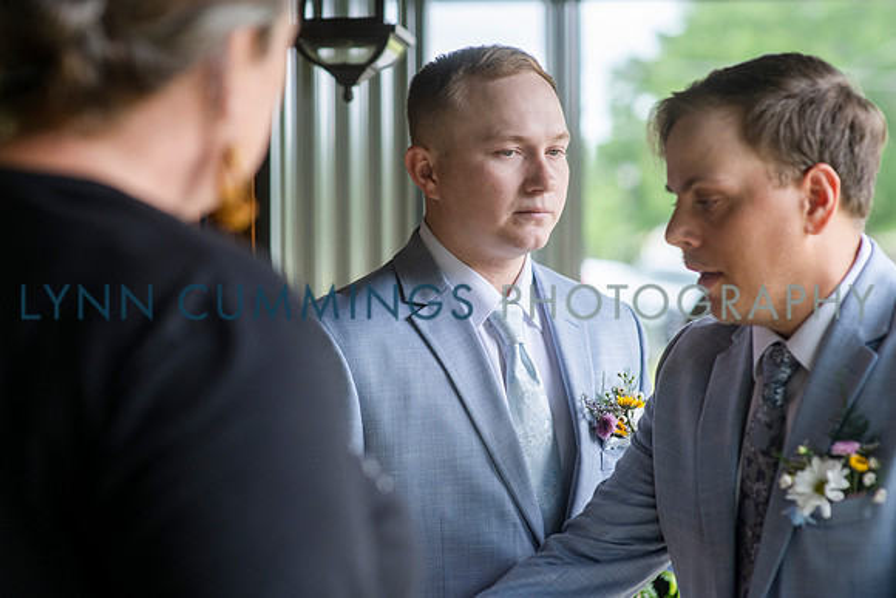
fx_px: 2191
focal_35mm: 88
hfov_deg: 23.1
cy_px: 299
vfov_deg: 15.5
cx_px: 448
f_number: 2.8
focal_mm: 85
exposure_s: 1/800
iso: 500
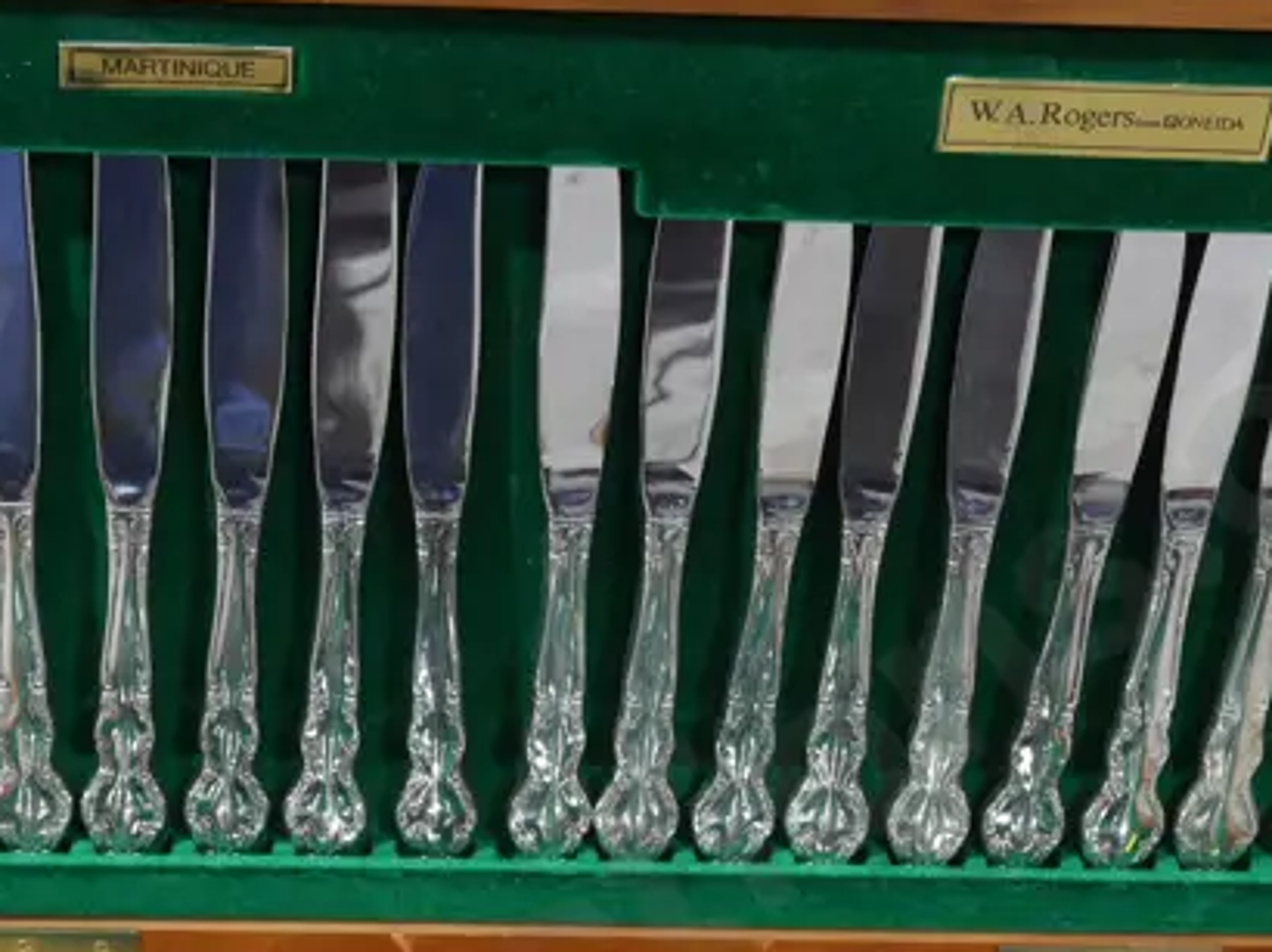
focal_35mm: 100
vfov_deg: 14.4
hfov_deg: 19.6
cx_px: 465
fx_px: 3672
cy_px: 1051
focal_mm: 20
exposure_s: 1/60
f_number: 4.5
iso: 800
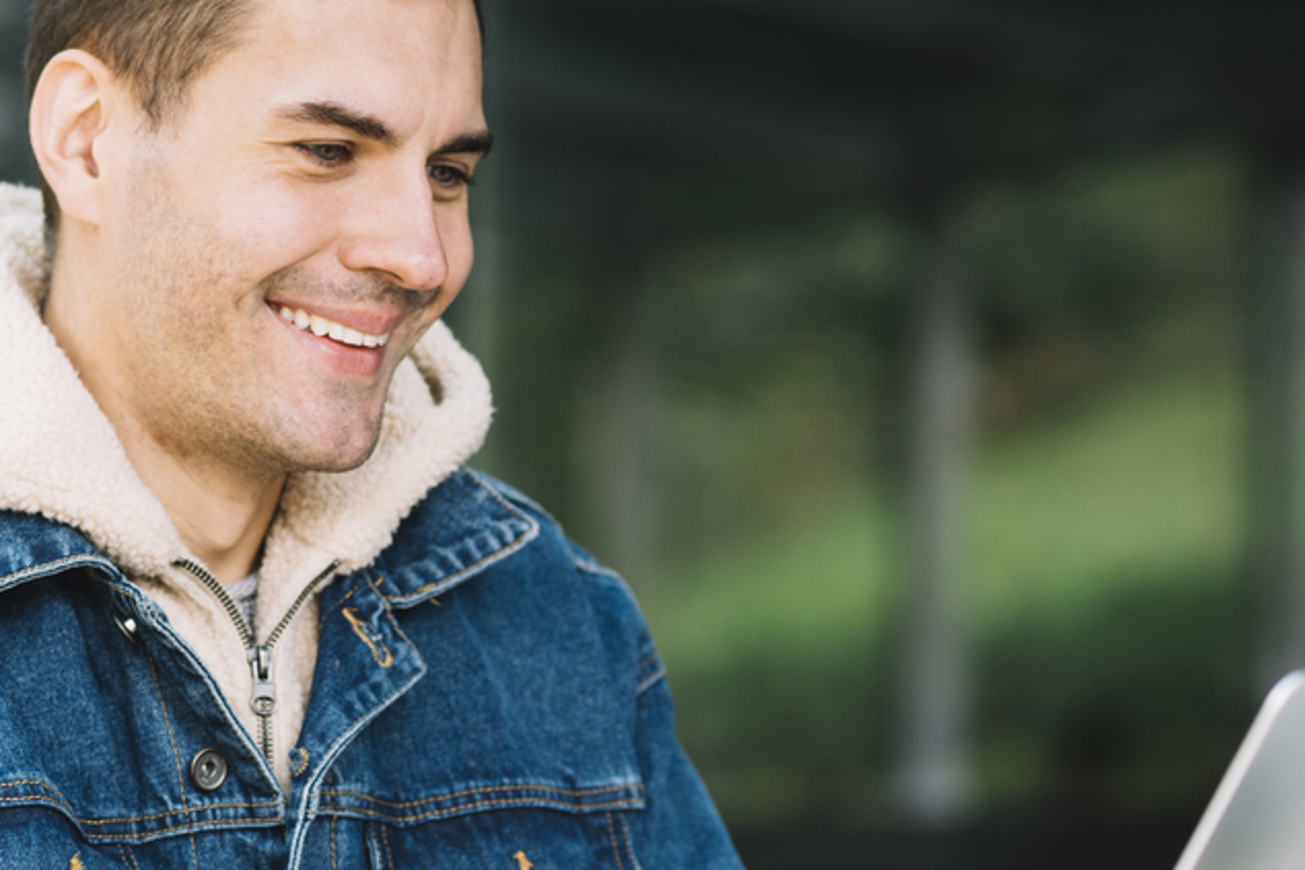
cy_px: 523
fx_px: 5837
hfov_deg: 12.8
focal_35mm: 161
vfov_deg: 8.5
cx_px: 607
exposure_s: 1/200
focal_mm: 85
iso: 200
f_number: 3.2
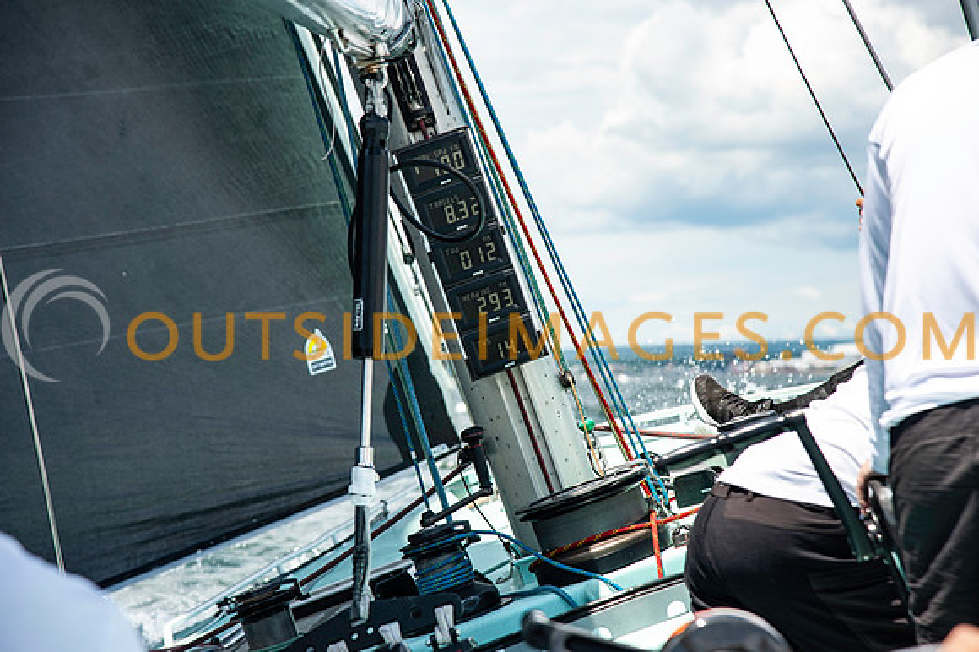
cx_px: 490
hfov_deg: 17.1
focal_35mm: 120
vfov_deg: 11.4
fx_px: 3261
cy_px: 326
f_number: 5.6
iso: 250
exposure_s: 1/1000
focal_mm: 120
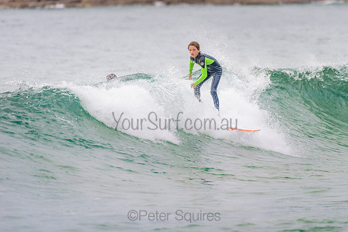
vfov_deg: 2.2
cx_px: 213
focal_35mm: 613
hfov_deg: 3.4
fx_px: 5926
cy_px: 102
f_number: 5.6
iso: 500
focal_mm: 500
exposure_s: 1/800
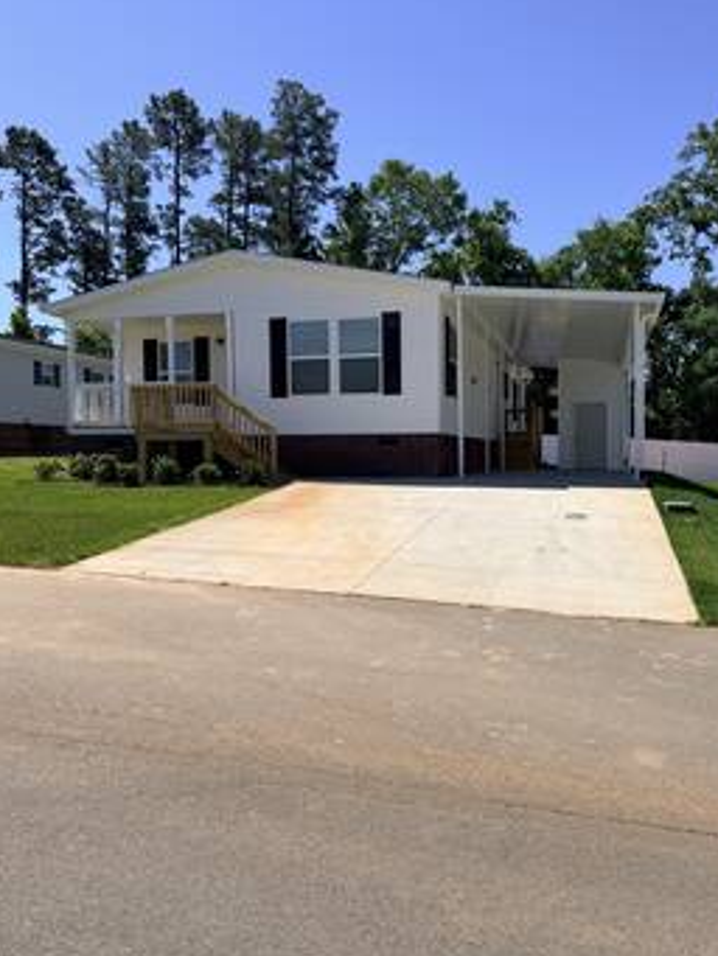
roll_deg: +0.0
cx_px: 393
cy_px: 474
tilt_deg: -1.8
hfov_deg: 51.3
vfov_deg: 65.3
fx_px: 746
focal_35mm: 27
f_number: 1.78
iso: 80
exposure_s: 1/5714
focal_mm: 6.76
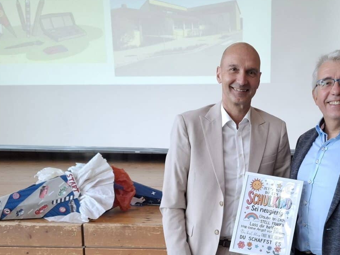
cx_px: 233
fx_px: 481
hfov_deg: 38.4
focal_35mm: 49
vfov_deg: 28.9
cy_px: 210
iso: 200
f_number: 1.8
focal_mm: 5.54
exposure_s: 1/100
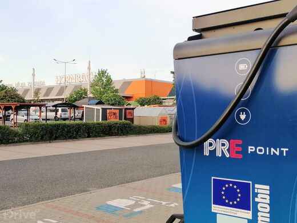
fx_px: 395
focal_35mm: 46
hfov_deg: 41.2
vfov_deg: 31.5
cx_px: 148
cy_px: 112
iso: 50
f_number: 1.8
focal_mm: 5.3
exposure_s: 1/199
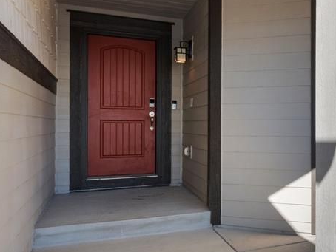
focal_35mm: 39
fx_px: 379
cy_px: 118
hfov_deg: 42.9
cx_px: 316
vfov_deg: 36.8
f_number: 11
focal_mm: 18
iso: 160
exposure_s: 1/8
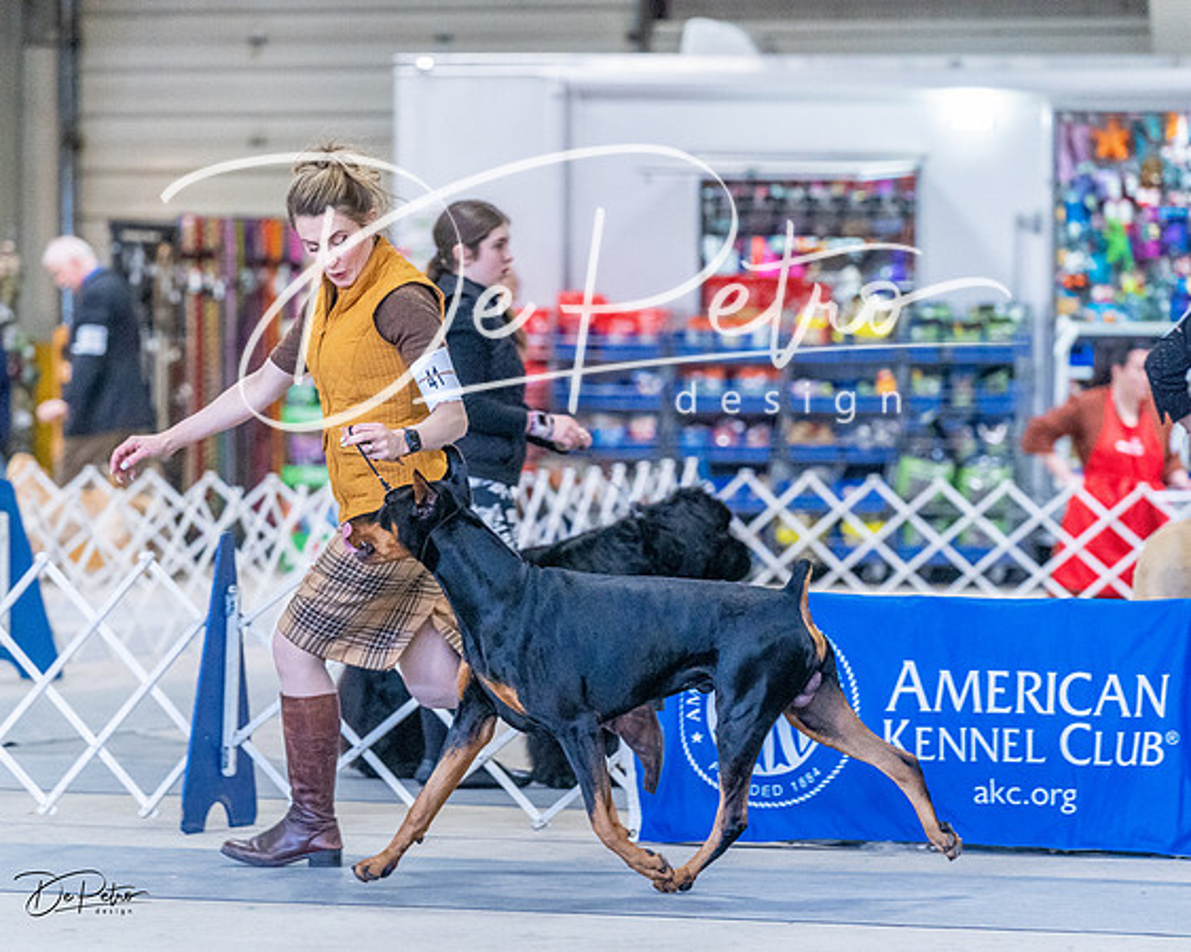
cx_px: 596
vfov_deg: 8.6
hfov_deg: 10.8
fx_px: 6310
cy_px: 476
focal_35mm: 179
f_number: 4
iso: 6400
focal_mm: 159
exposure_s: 1/400
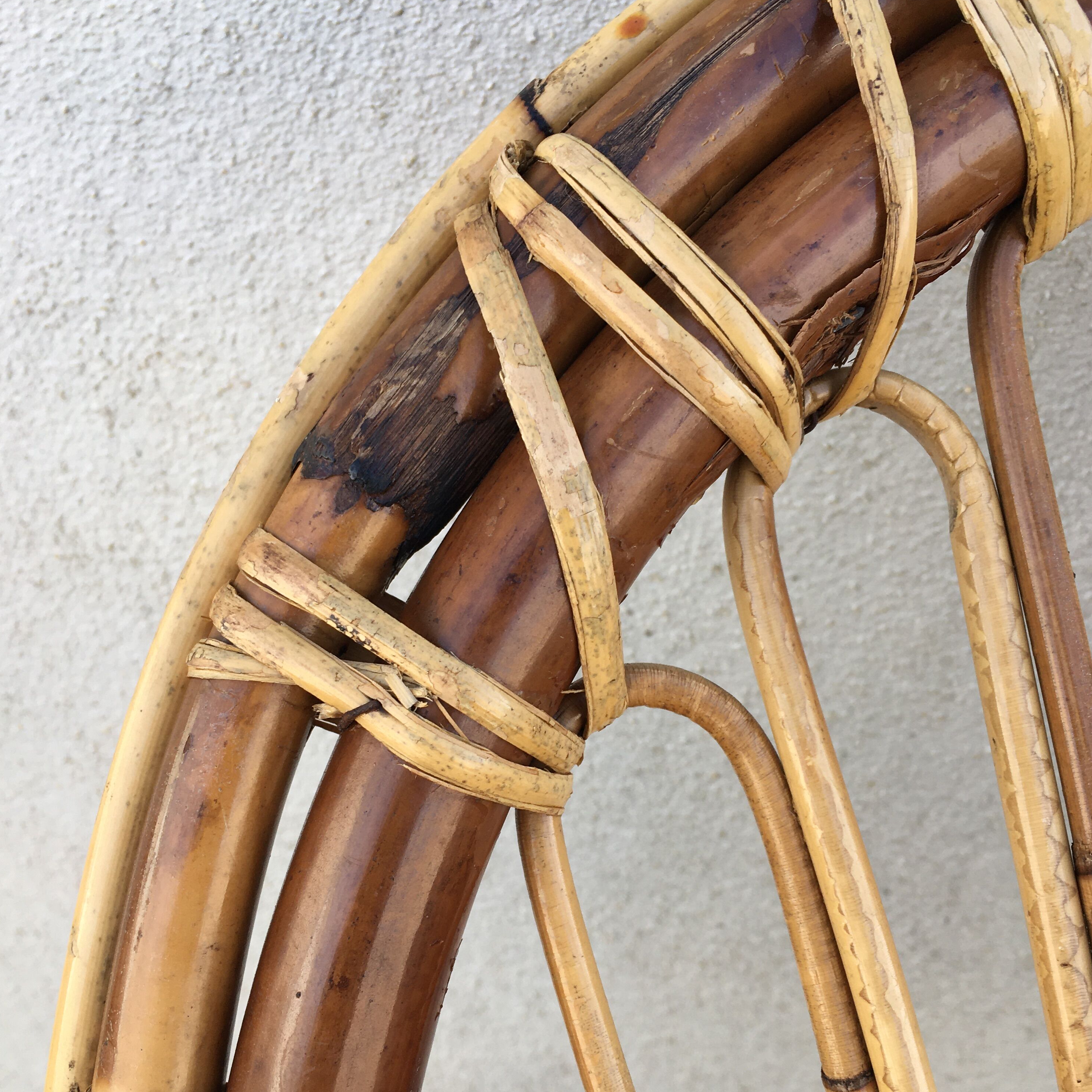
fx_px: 1249
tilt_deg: -41.9
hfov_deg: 47.2
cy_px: 664
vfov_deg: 46.9
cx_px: 557
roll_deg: -5.6
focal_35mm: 35
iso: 25
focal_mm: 4.15
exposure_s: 1/268
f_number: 2.2
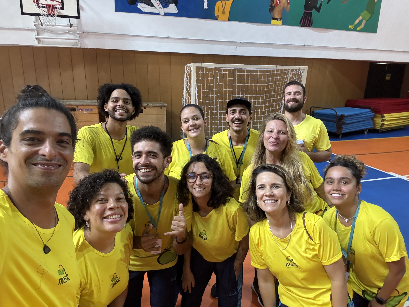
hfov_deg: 73.9
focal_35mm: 23
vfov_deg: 58.9
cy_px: 154
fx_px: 272
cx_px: 204
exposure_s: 1/40
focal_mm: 2.69
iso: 320
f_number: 1.9
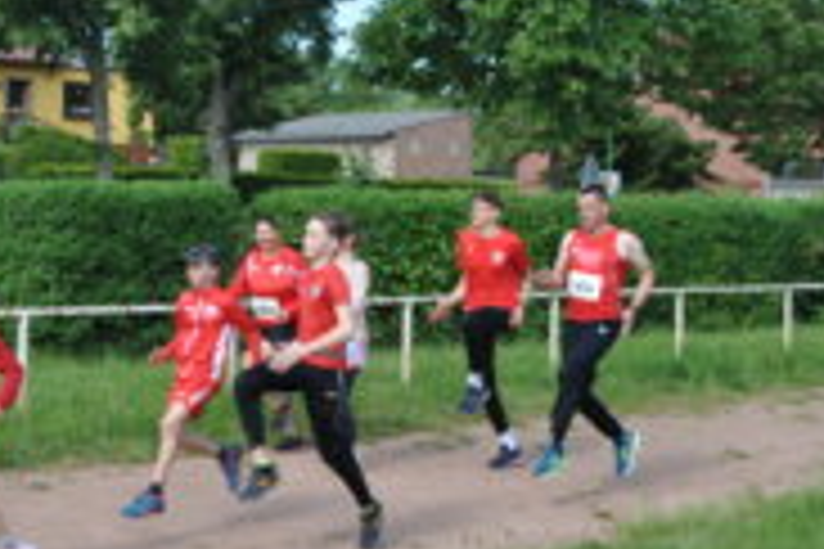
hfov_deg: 27.1
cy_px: 112
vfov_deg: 18.8
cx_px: 77
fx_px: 1648
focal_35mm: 72
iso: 200
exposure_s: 1/125
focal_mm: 22
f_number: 11
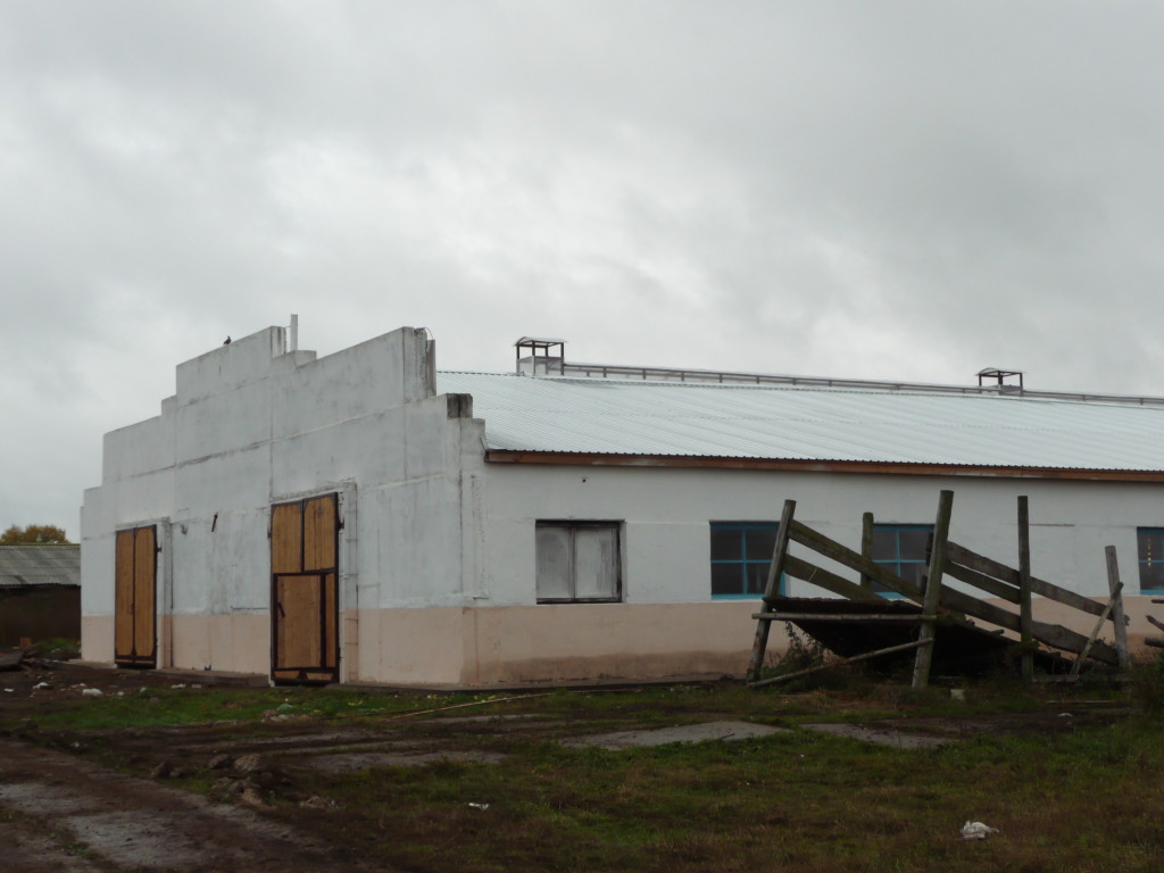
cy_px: 436
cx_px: 582
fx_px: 1849
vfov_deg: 26.6
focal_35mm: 55
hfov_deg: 34.9
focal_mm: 9.1
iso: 100
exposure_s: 1/160
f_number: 4.3
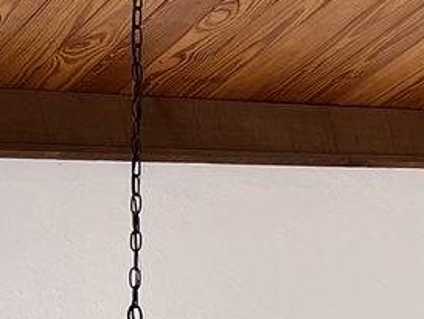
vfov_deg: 9.6
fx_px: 1679
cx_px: 707
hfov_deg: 13.3
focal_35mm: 137
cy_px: 762
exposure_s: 1/120
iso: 64
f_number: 1.5
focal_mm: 5.7
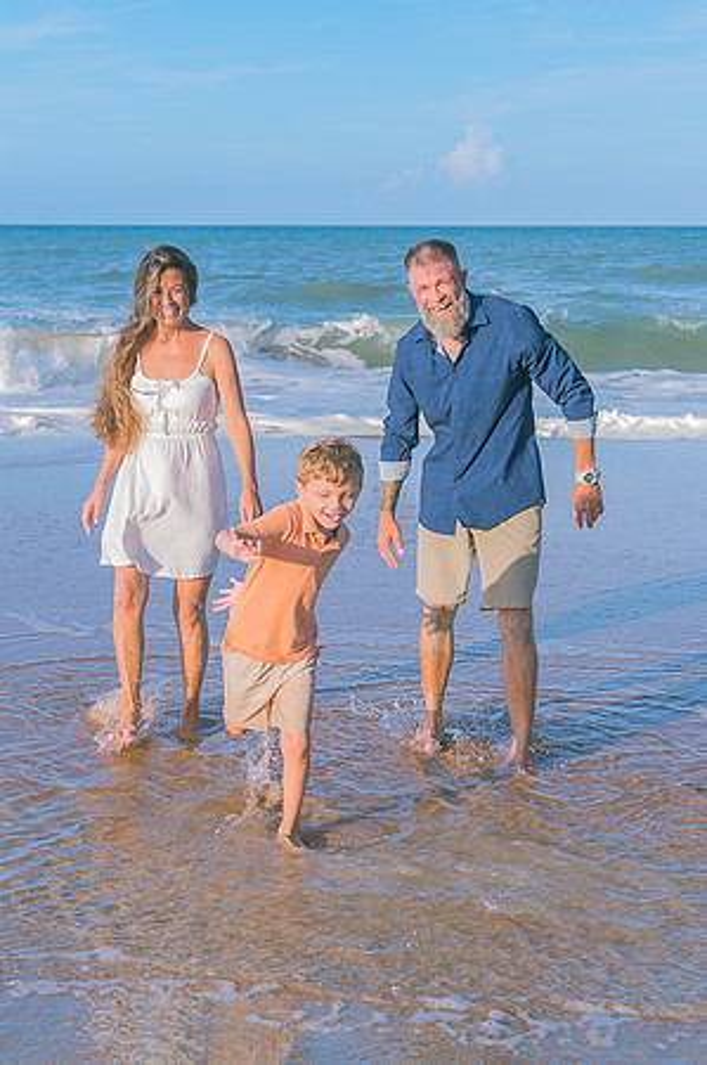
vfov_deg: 30.0
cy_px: 536
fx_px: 1988
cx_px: 244
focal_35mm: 67
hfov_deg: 20.1
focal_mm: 44
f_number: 4
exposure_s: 1/200
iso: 100
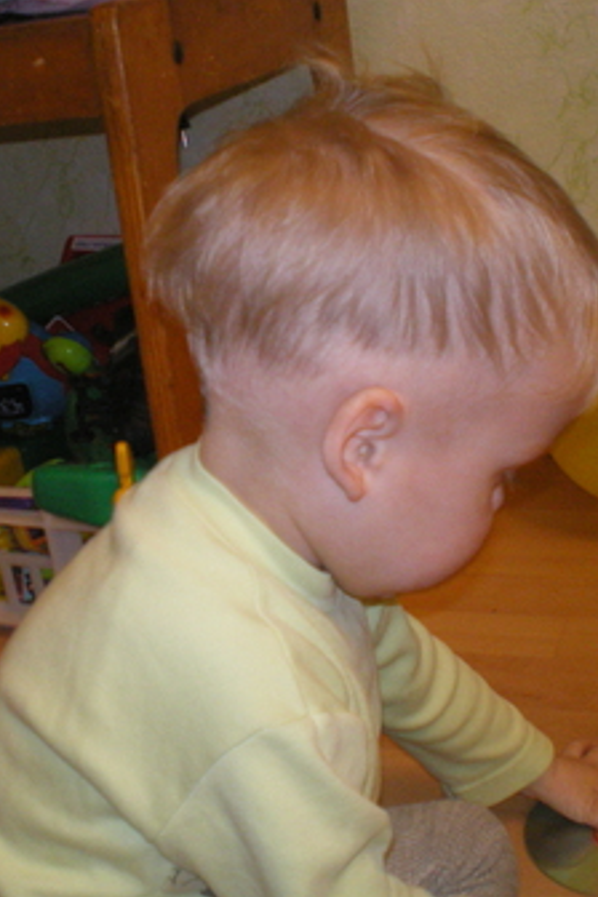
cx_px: 235
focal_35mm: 53
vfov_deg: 37.5
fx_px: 1320
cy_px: 448
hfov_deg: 25.5
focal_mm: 6.3
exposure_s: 1/30
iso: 400
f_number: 3.1
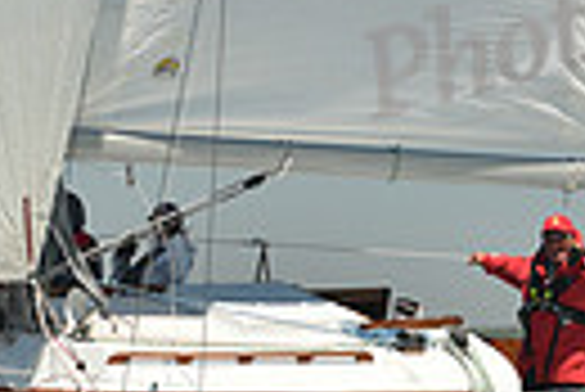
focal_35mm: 313
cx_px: 135
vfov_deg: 4.4
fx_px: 5092
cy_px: 300
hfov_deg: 6.6
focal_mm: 70
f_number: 5
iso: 250
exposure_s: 1/800
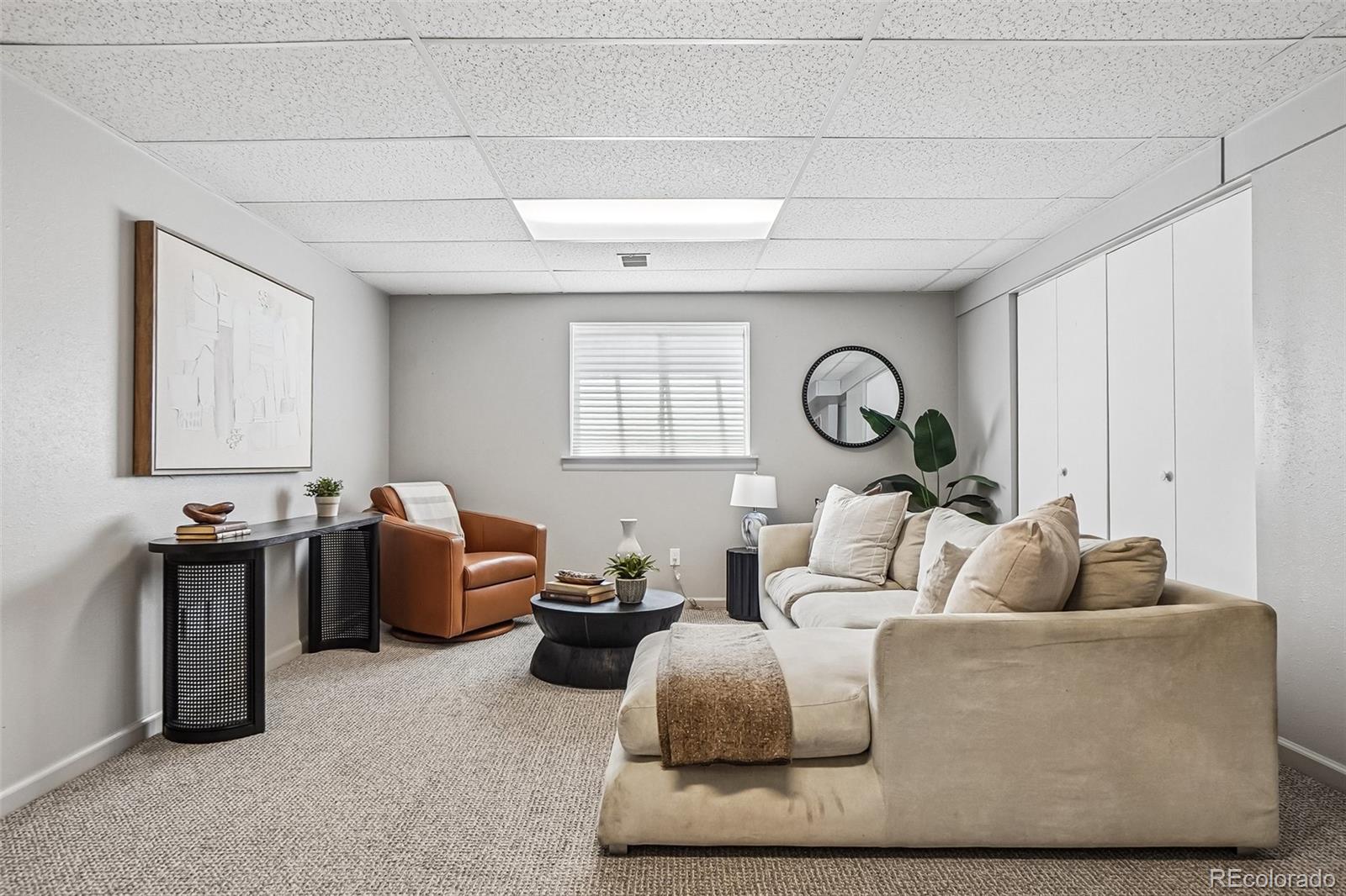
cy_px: 448
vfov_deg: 67.4
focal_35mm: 18
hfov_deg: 90.0
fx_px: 673
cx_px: 673
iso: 400
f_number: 8
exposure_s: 1/20
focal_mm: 12
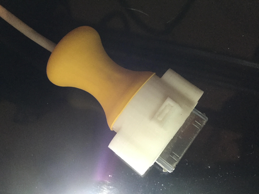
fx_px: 232
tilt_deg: -70.3
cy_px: 97
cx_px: 130
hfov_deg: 58.4
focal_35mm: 31
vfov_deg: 45.4
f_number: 2.4
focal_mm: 3.3
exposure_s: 1/30
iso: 200
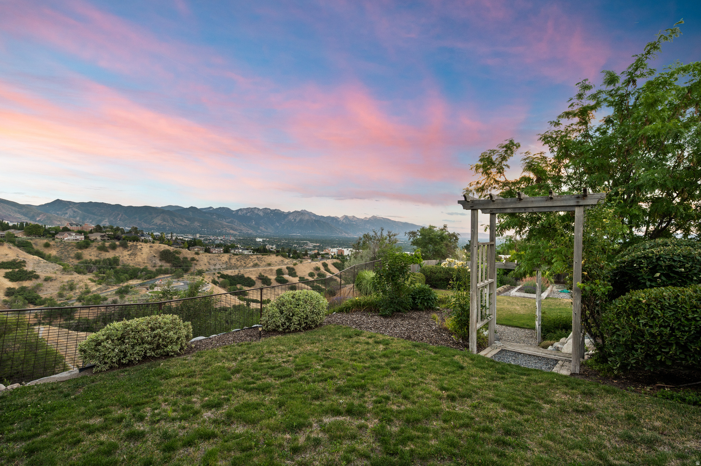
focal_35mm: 17
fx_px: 331
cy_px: 233
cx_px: 350
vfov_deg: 70.3
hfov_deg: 93.3
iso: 500
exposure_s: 1/30
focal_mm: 17
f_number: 7.1
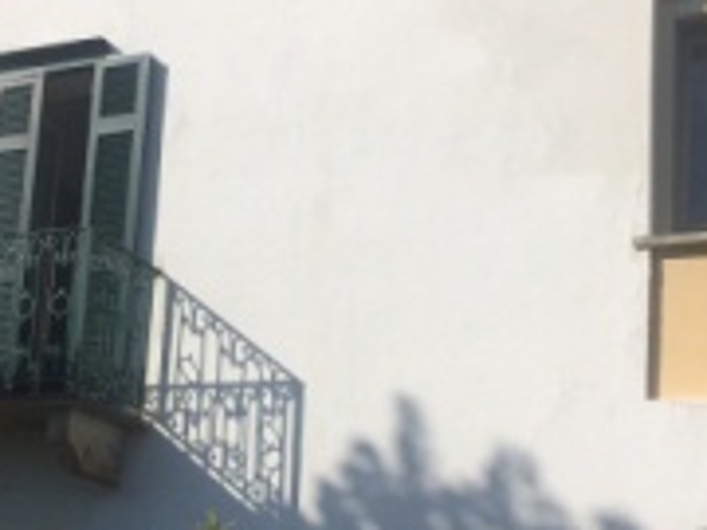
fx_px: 1471
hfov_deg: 26.6
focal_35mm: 72
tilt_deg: +11.4
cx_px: 161
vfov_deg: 20.3
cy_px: 369
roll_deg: -3.8
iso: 32
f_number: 2.2
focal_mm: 4.15
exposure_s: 1/4405
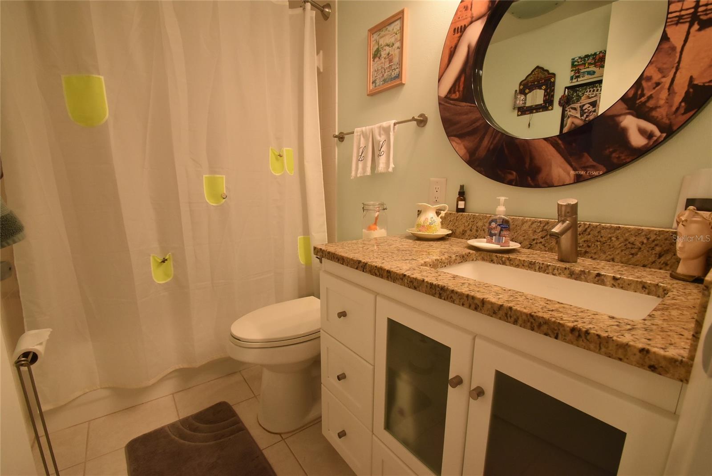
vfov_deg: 77.4
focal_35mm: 15
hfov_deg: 100.4
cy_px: 238
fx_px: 297
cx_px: 356
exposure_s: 1/60
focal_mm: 10
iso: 1400
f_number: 8
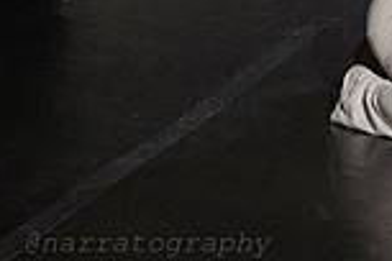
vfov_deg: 8.0
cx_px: 693
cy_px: -236
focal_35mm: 165
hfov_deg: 11.6
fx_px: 1797
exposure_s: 1/500
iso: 6400
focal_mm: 38
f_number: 4.5
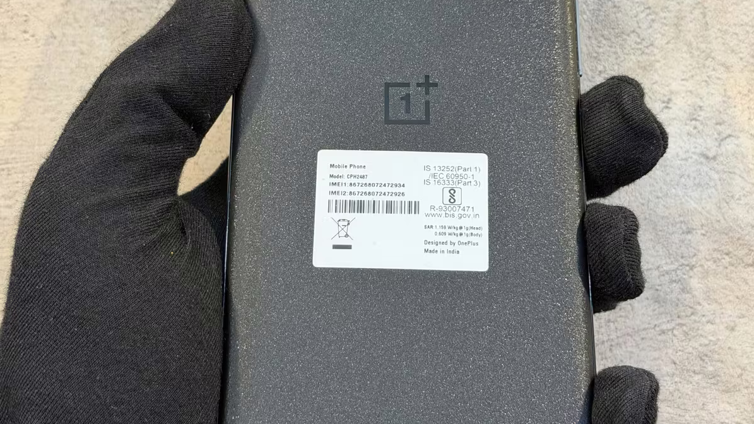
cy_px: 105
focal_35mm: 70
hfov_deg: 30.2
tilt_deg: +9.5
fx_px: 1399
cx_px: 377
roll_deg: -2.4
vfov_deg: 17.1
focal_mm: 6.76
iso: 250
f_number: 1.78
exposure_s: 1/33
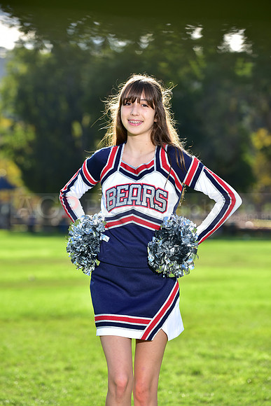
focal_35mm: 125
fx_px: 1411
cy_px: 203
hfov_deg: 11.0
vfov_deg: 16.4
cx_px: 136
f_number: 5.6
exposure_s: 1/250
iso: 80
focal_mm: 125
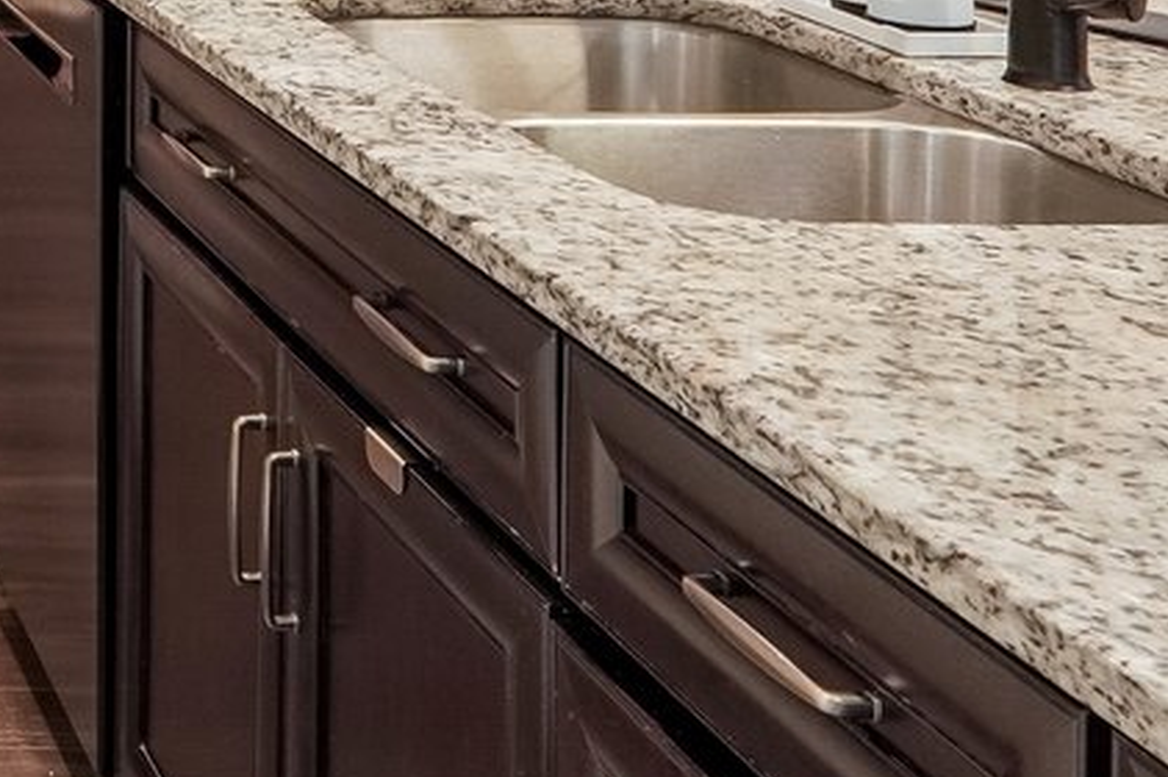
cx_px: -641
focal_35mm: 73
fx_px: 2367
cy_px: -443
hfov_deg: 22.2
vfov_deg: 16.7
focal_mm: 10
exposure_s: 1/4
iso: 400
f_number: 8
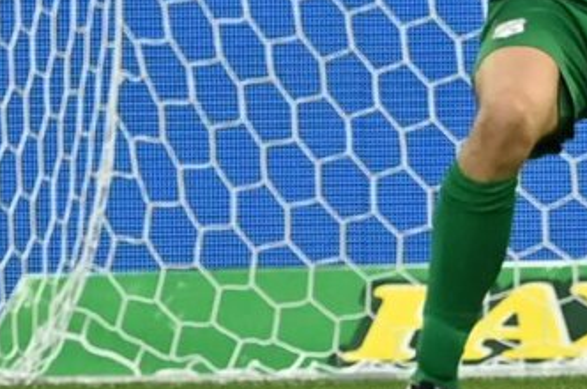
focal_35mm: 1519
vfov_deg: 0.9
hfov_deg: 1.4
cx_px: 633
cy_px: -204
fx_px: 24720
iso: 1600
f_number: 4.5
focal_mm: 400
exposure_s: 1/1600
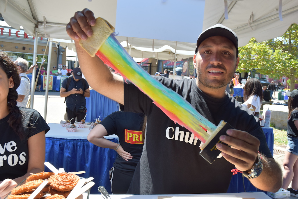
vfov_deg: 36.9
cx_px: 149
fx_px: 298
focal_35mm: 36
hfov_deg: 53.1
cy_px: 100
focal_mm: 24
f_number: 8
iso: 250
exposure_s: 1/250
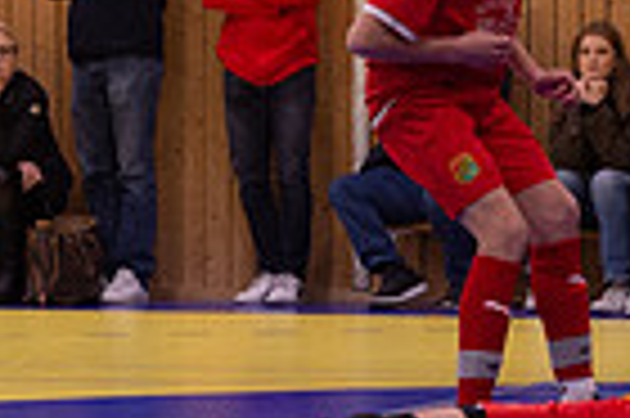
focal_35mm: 300
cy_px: 405
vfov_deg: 4.6
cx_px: 608
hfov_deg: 6.9
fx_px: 5244
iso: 4000
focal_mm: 70
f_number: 3.2
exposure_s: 1/400
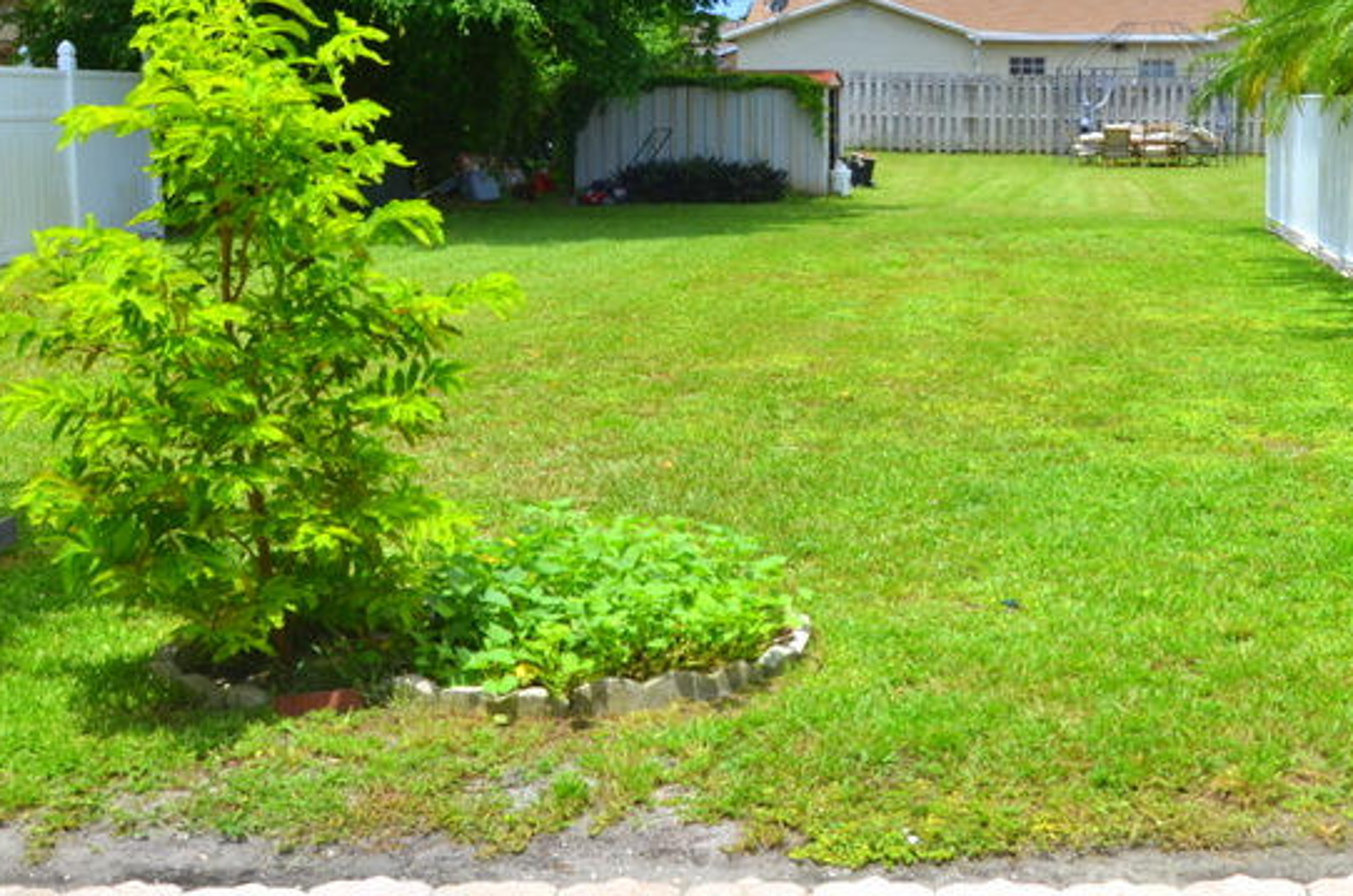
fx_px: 1913
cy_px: 326
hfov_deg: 36.9
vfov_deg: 26.3
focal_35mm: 51
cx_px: 1168
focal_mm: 18
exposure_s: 1/250
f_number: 8
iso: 100
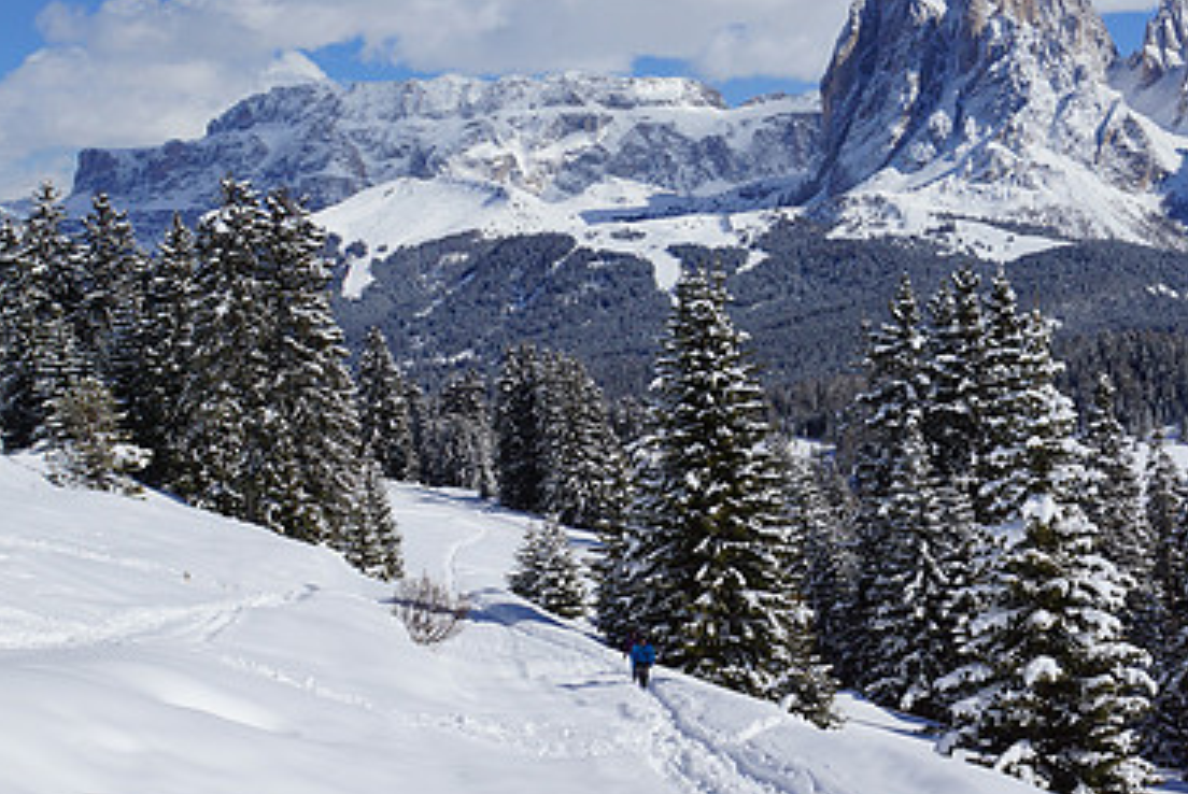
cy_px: 331
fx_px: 1717
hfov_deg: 37.5
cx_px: 843
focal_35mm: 52
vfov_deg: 26.0
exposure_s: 1/800
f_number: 9
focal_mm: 22
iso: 100
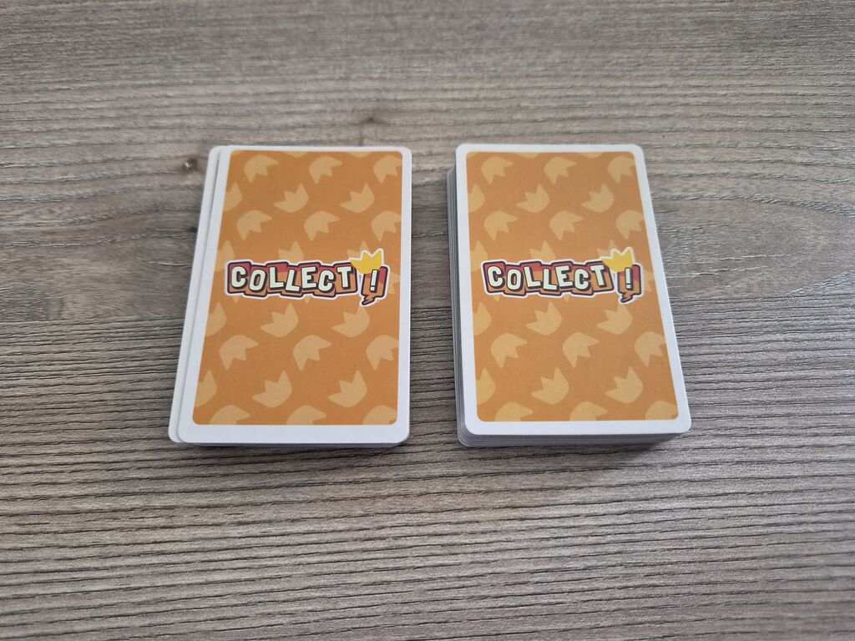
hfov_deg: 73.9
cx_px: 428
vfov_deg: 58.9
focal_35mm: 23
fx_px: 568
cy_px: 320
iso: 250
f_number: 1.8
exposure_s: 1/60
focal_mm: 5.4
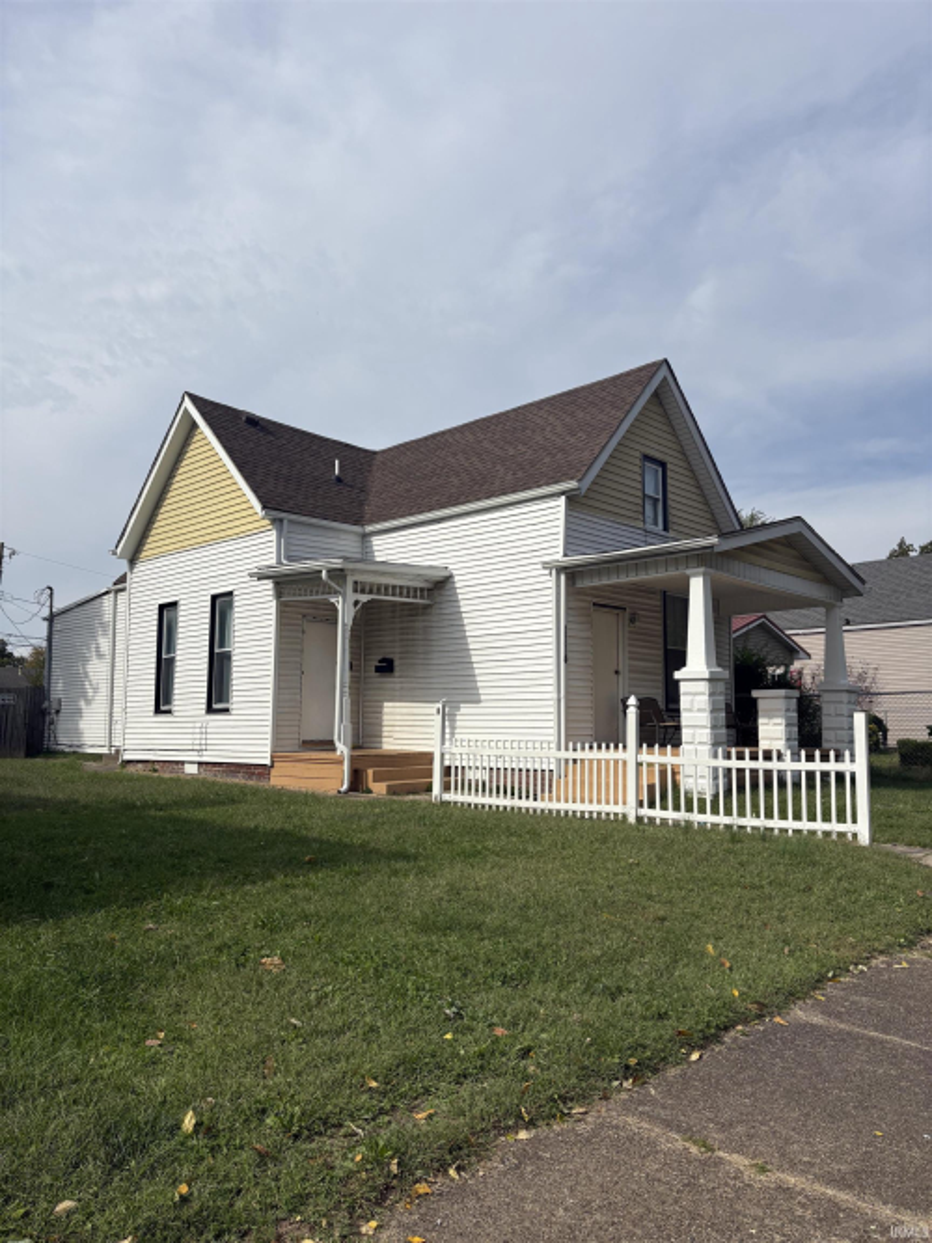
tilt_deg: +6.1
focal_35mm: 26
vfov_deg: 67.3
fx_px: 934
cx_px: 466
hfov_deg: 53.0
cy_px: 622
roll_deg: -0.6
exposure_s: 1/6993
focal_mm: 5.96
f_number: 1.6
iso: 50
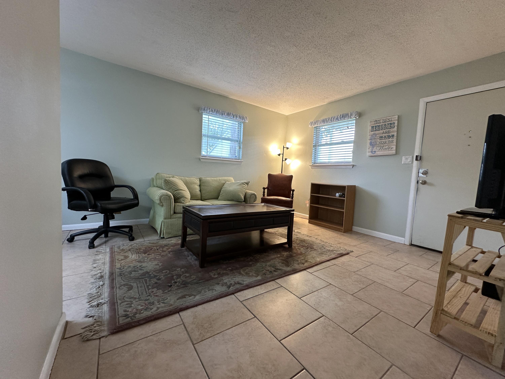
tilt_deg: -4.4
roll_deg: -3.1
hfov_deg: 102.1
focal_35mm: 14
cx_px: 252
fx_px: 204
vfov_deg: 85.7
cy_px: 190
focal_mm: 2.22
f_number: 2.2
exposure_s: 1/120
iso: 200
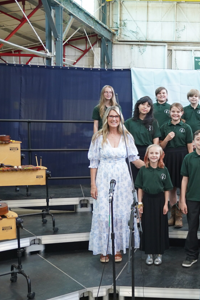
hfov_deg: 26.9
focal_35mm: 46
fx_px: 383
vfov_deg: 42.7
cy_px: 152
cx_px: 220
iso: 800
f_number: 2.8
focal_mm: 20
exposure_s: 1/50
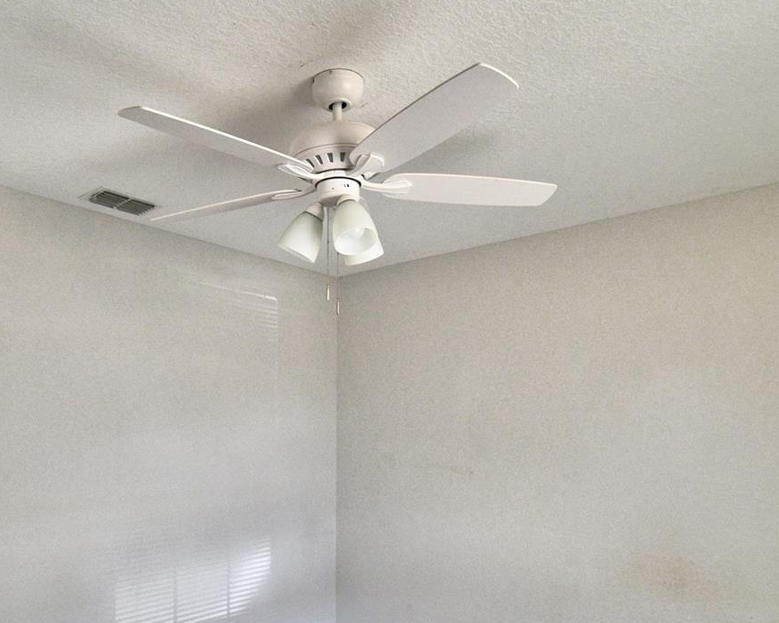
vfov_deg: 53.9
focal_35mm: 26
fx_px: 600
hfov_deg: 65.6
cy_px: 414
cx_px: 327
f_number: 4.5
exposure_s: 1/40
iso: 400
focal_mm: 10
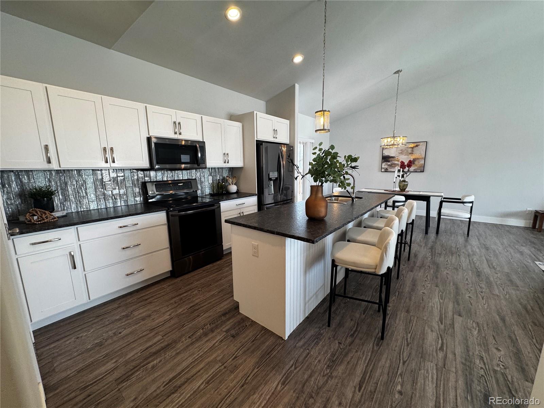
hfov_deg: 102.1
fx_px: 220
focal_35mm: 14
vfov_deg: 85.7
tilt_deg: -8.8
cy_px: 204
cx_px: 272
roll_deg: +0.7
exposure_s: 1/120
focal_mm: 2.22
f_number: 2.2
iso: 125
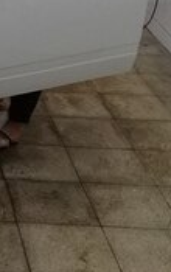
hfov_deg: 13.1
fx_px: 691
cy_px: 129
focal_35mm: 93
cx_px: -110
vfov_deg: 22.3
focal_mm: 3.3
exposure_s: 1/33
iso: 125
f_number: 2.2
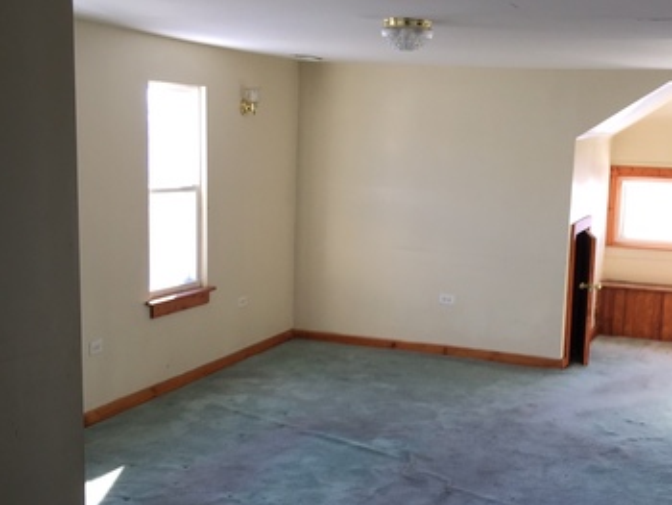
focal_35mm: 53
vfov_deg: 27.3
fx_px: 1030
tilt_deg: -11.6
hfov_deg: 36.0
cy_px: 361
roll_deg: -1.6
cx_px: 407
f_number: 2.2
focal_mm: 4.15
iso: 32
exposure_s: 1/60
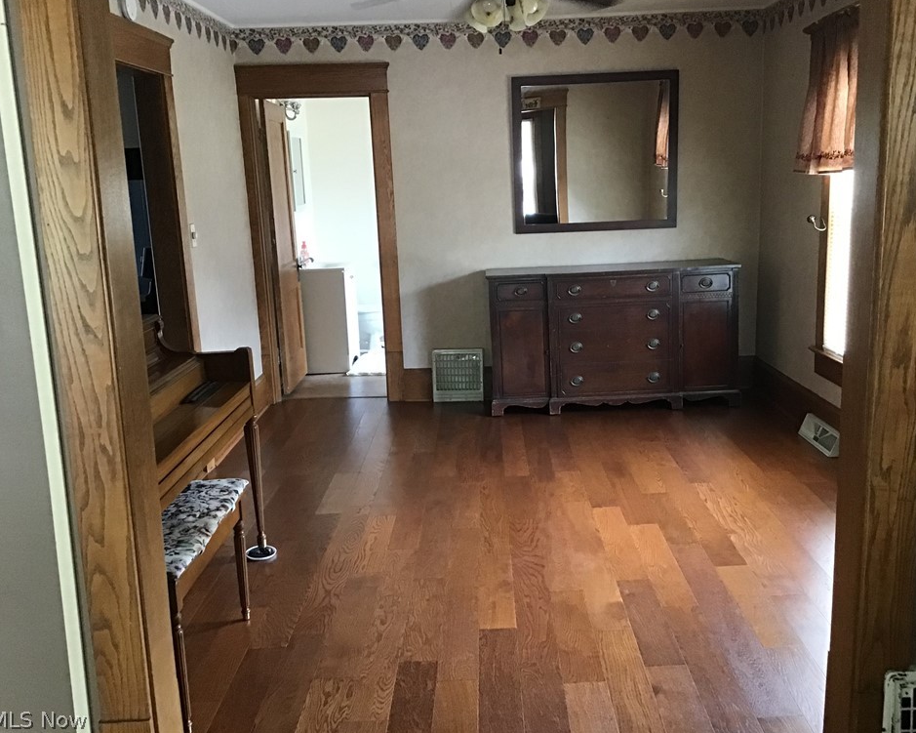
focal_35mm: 33
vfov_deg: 44.5
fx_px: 895
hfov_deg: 54.2
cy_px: 361
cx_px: 484
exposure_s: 1/30
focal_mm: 3.3
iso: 200
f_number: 2.4
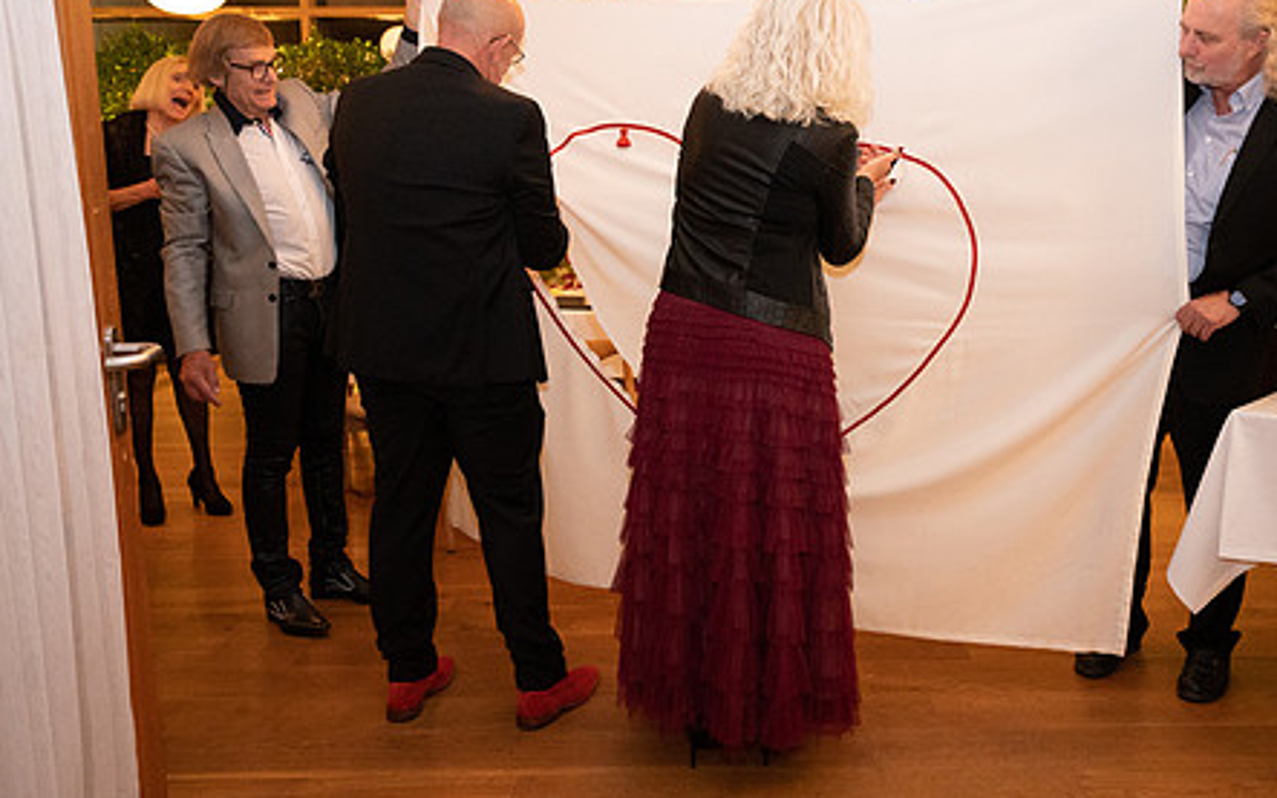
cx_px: 775
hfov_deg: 59.1
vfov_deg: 39.4
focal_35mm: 32
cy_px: 377
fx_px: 1114
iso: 6400
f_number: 4
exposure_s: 1/60
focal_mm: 24
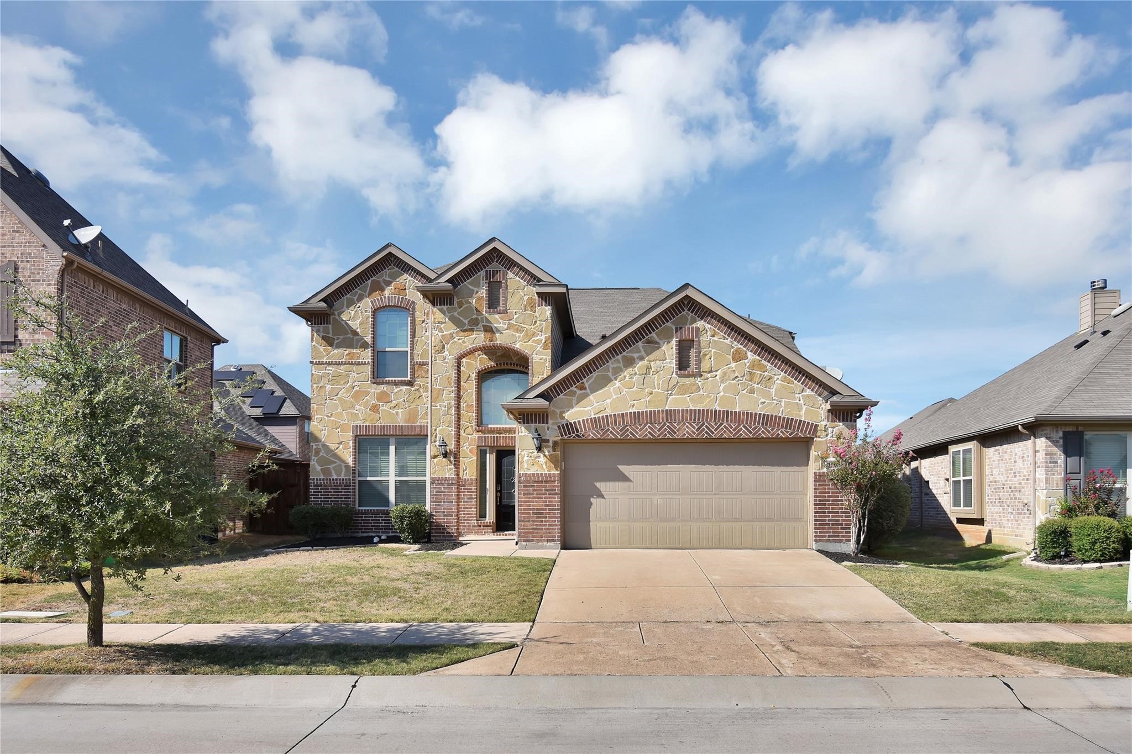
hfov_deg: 61.9
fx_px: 943
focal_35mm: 30
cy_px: 377
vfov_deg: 43.6
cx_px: 566
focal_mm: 20
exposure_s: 1/500
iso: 160
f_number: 8
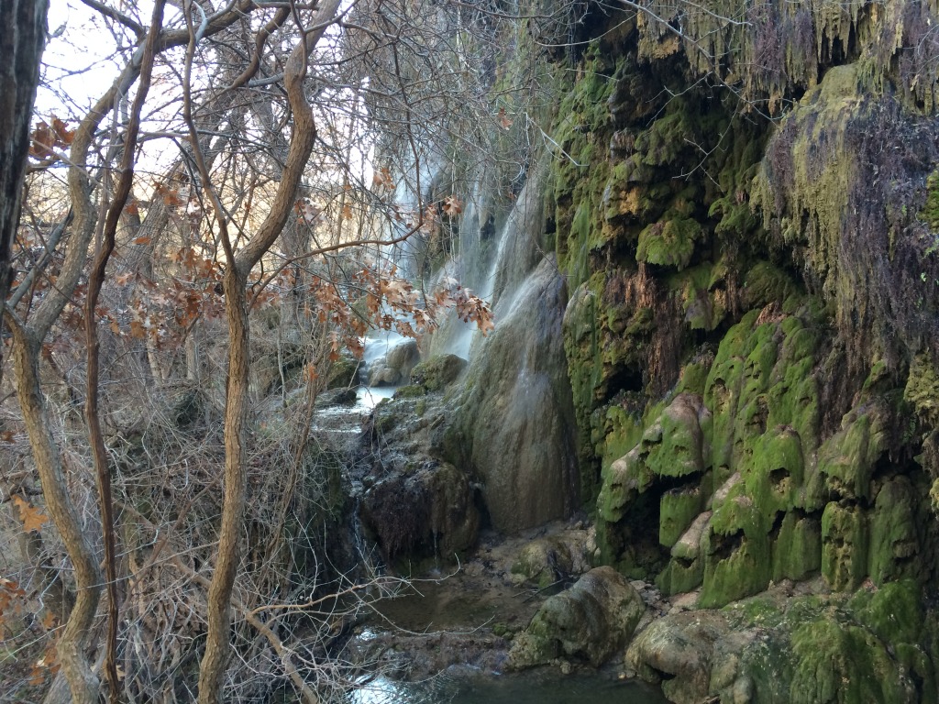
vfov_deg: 48.2
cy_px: 352
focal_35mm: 29
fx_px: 787
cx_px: 470
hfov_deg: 61.7
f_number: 2.2
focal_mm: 4.15
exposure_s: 1/40
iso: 40
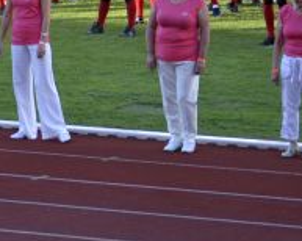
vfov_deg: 4.4
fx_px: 3125
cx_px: -138
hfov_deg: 5.5
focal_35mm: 350
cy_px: -92
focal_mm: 60
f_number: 4.2
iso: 400
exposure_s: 1/800
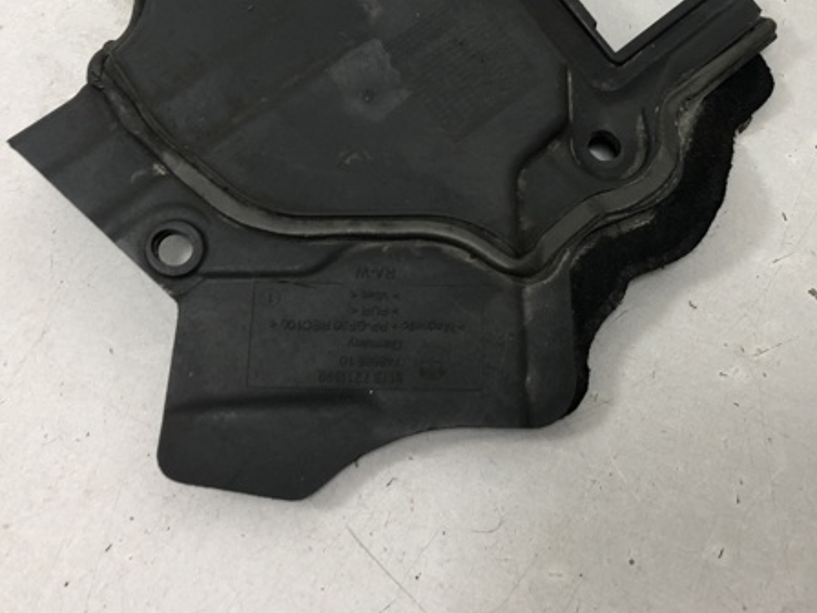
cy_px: 188
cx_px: 467
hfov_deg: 46.7
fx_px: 944
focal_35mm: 40
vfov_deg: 35.5
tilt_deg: -66.4
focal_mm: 4
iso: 40
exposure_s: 1/20
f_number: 1.8
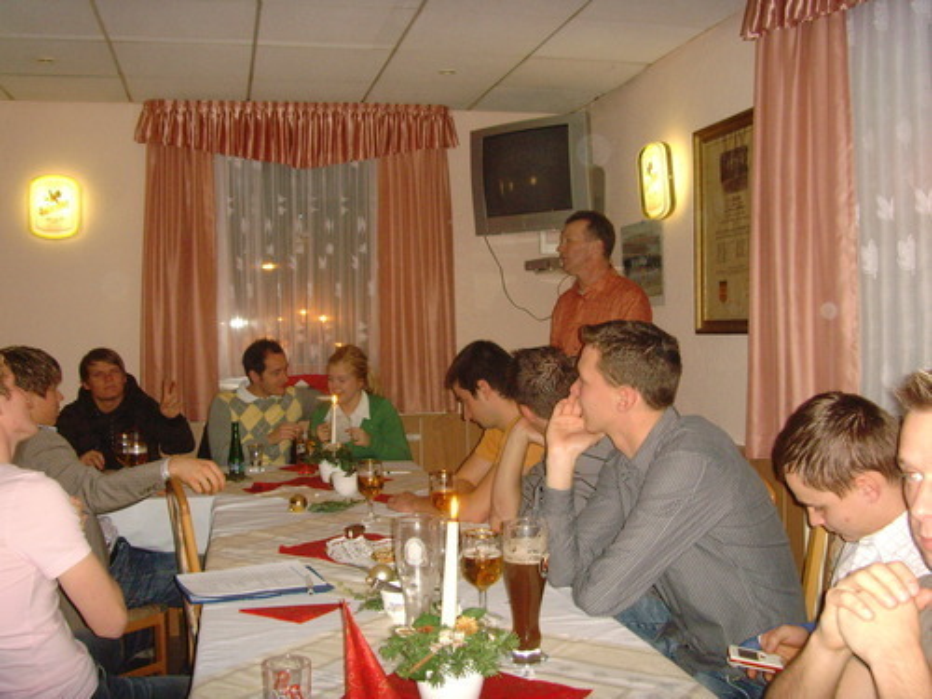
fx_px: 1050
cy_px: 350
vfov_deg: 36.8
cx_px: 466
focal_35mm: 39
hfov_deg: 47.9
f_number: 3.5
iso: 320
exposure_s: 1/45
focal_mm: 6.6
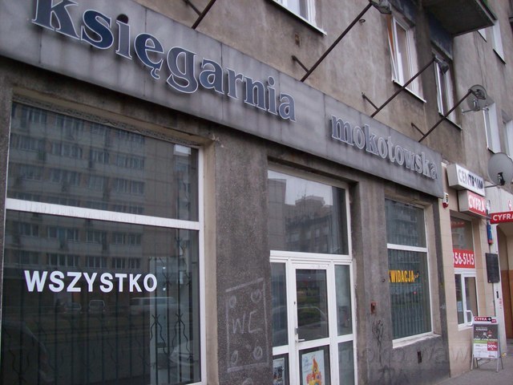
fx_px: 534
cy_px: 192
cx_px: 256
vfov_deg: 39.7
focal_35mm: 36
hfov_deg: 51.4
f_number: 2.7
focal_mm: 6
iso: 160
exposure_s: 1/43.5
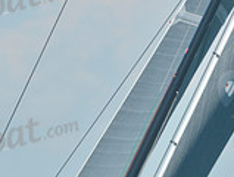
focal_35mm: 1399
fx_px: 9479
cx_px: 156
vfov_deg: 1.1
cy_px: 203
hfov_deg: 1.4
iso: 280
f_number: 6.3
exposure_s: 1/1000
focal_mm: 400
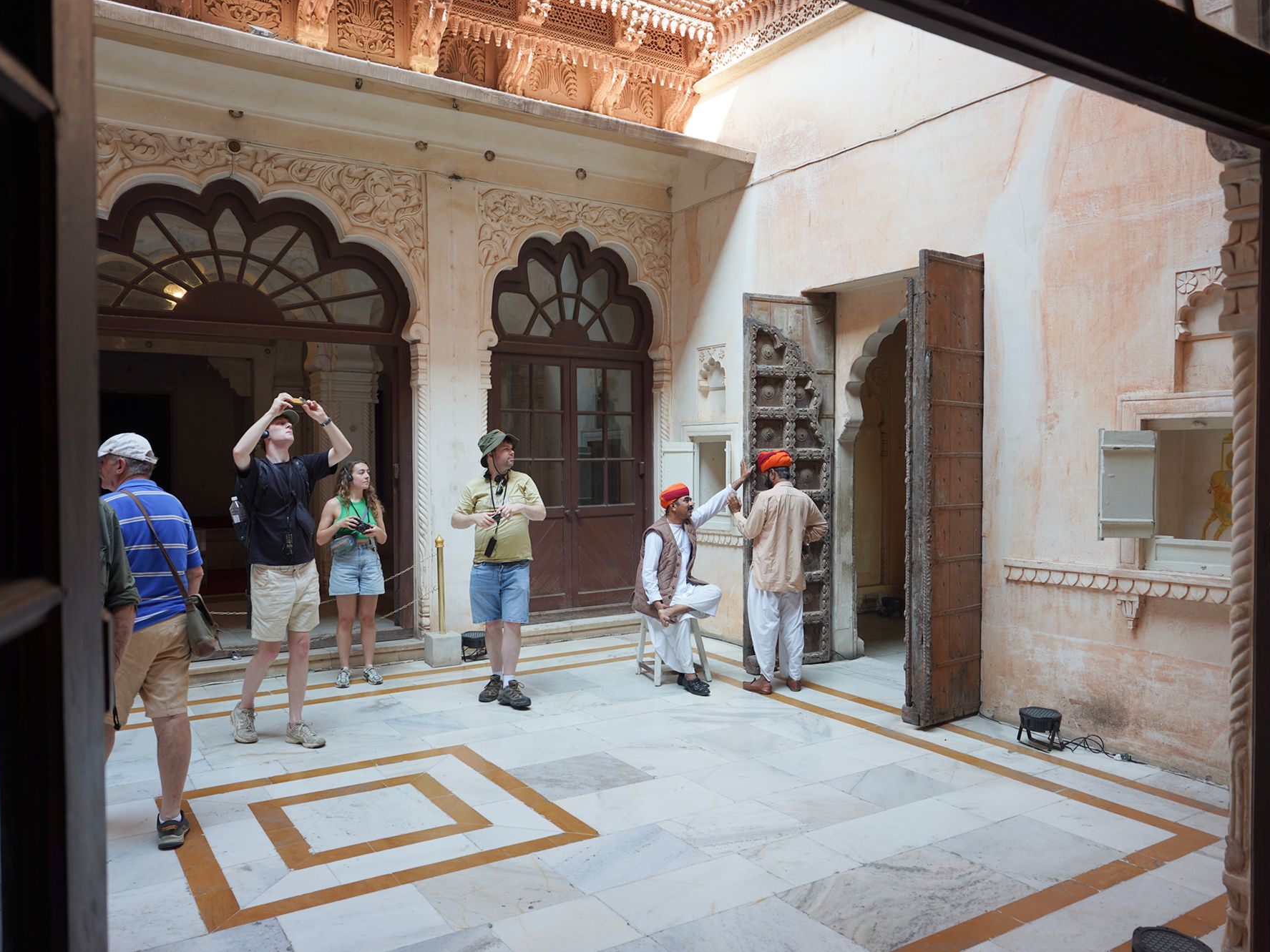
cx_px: 664
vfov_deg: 53.1
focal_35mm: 26
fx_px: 954
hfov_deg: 67.3
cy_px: 476
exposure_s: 1/100
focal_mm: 24
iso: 100
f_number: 3.2
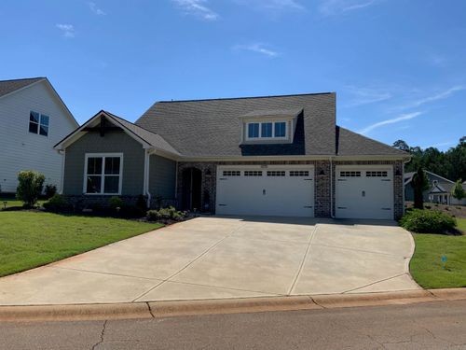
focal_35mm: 29
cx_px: 233
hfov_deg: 61.7
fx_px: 390
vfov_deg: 48.2
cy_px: 175
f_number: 1.8
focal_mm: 3
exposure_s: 1/2538
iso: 20
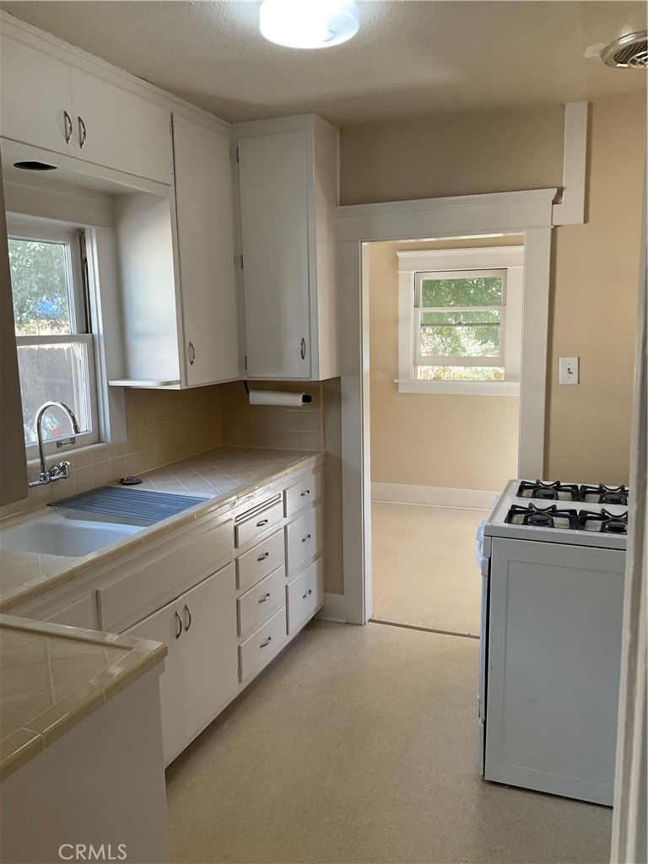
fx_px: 724
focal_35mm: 29
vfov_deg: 61.7
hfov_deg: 48.2
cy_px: 432
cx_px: 324
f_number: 1.8
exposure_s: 1/60
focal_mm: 3
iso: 64
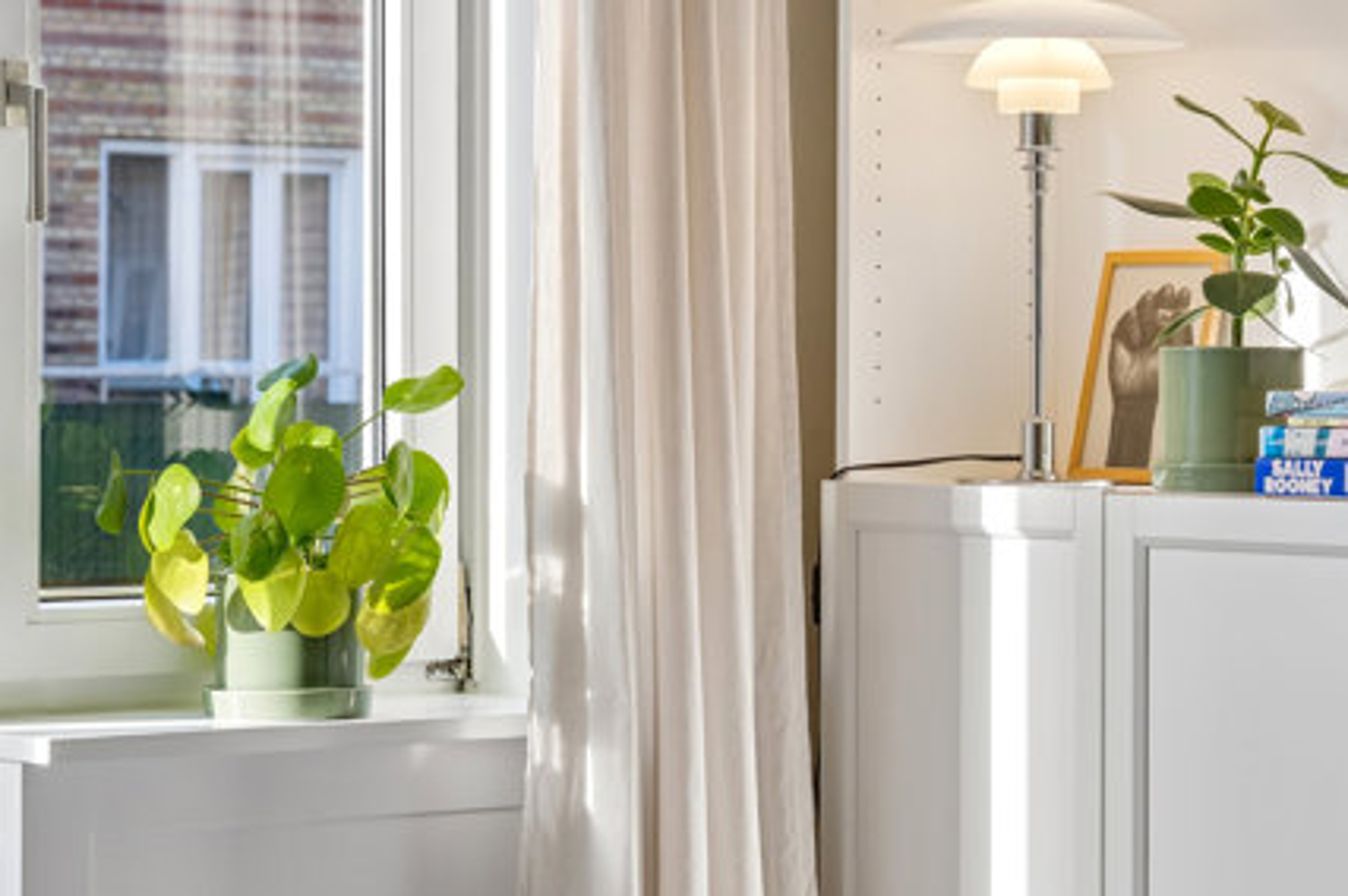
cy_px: 311
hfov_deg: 17.0
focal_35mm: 120
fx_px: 4490
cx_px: 957
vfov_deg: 11.4
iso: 160
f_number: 9
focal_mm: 64
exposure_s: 1/80
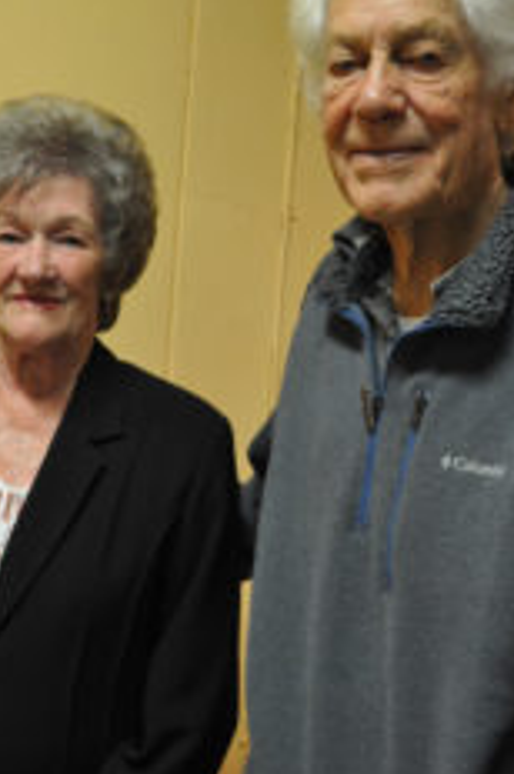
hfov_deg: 21.8
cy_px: 364
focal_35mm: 62
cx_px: 217
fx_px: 1332
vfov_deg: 32.4
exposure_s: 1/30
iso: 900
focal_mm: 24
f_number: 4
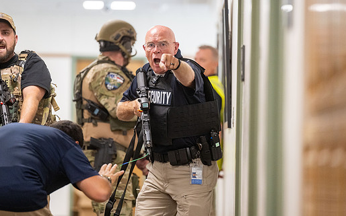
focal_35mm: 230
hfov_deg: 9.1
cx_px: 168
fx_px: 2168
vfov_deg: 5.7
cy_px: 100
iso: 2000
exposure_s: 1/500
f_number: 2.8
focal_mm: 200
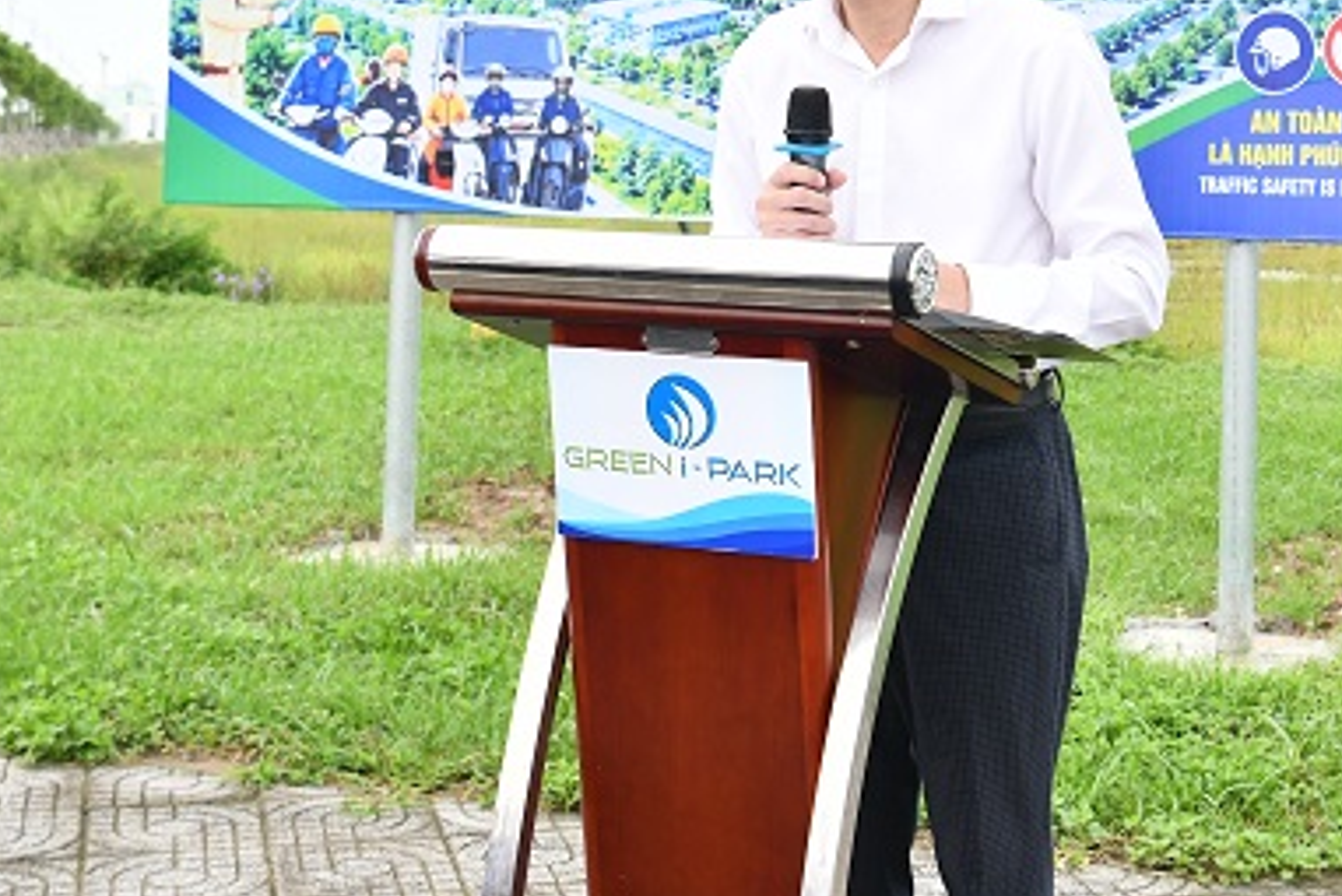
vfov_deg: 19.9
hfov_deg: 29.7
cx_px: 970
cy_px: 65
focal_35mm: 67
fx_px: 2498
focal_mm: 27
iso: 1000
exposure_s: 1/250
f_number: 5
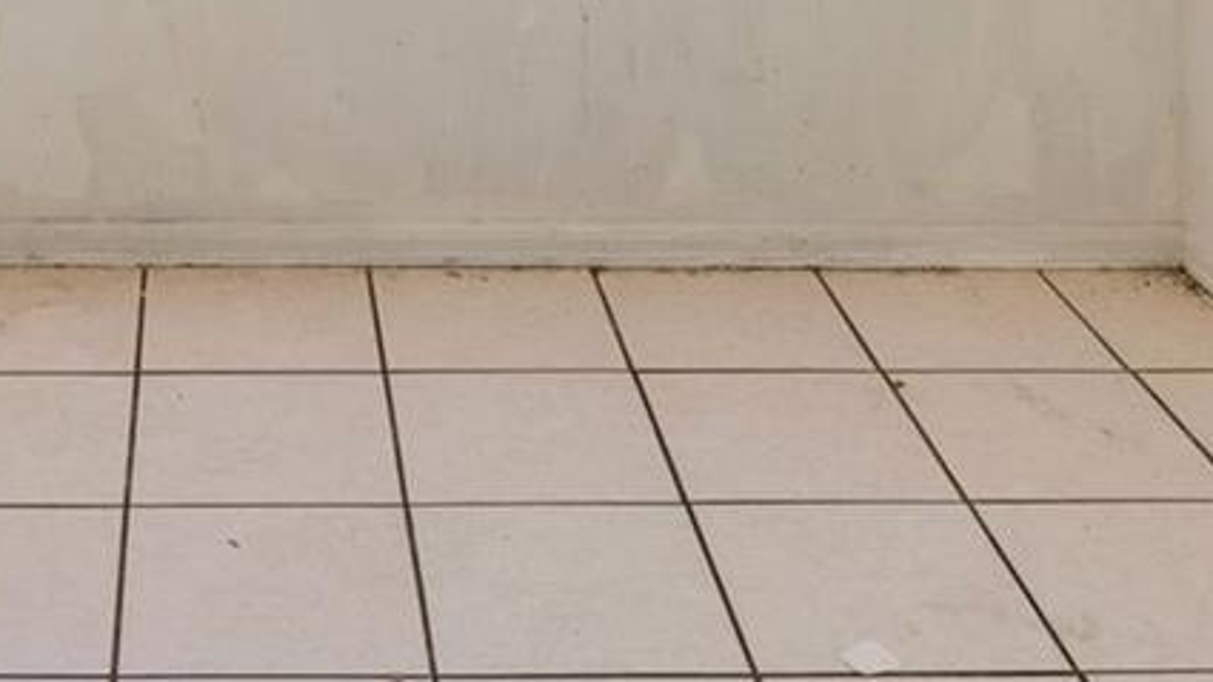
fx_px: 2155
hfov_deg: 30.4
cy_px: -556
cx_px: 191
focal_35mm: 67
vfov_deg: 15.4
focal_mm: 17
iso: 400
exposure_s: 1/40
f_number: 9
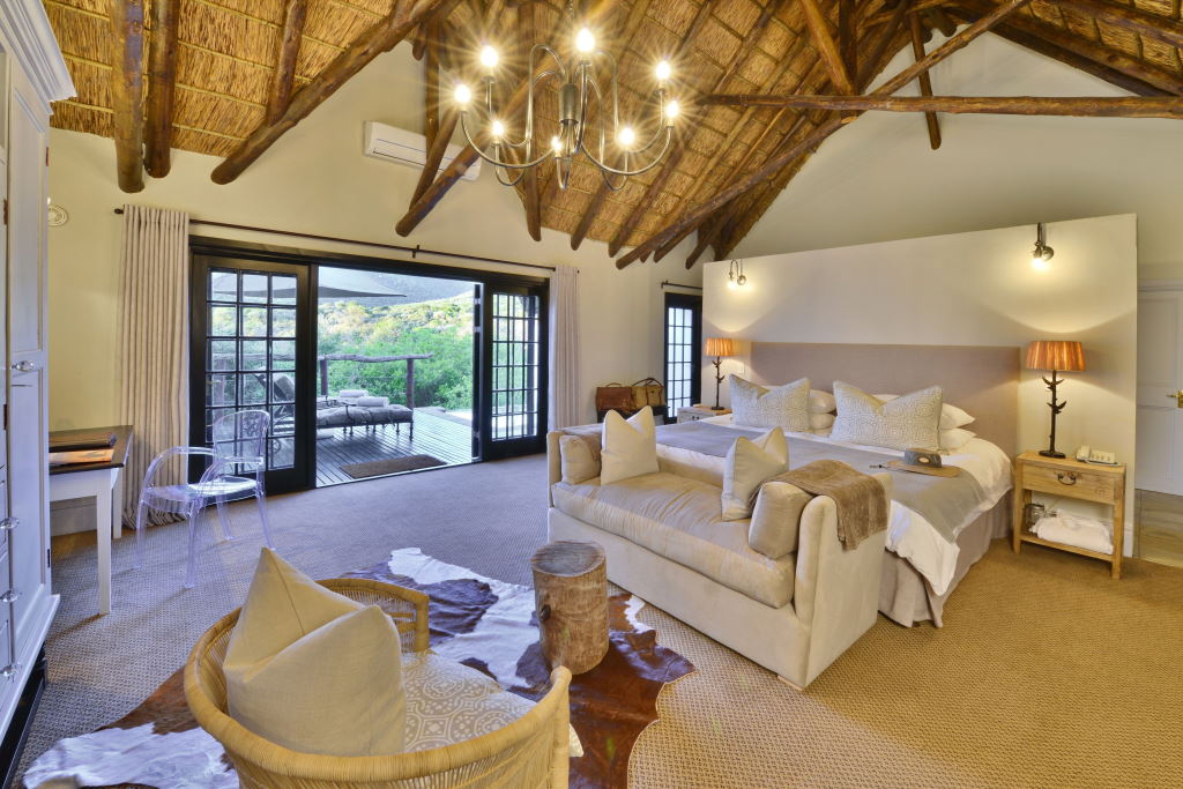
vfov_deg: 81.2
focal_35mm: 14
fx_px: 460
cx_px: 592
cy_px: 394
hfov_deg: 104.2
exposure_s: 3
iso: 200
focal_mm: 14
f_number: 22
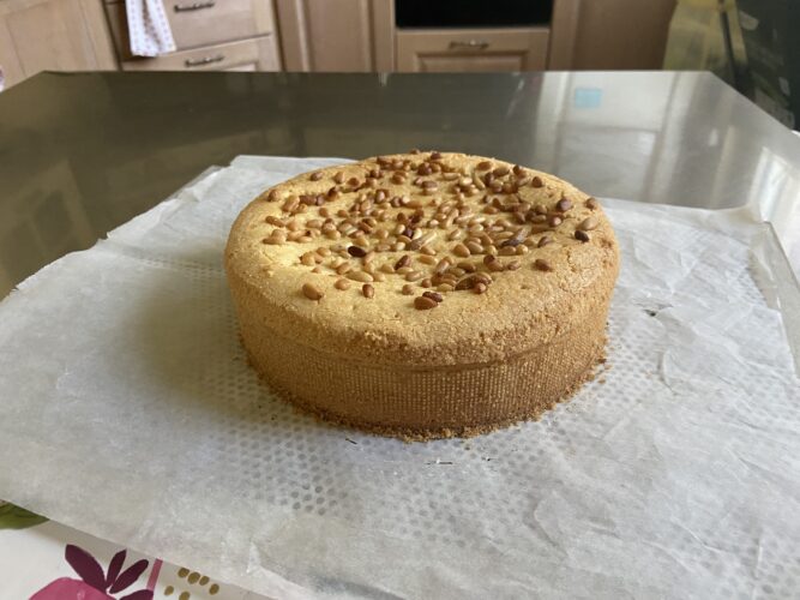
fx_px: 601
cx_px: 400
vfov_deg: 53.0
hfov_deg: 67.3
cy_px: 300
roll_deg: +2.0
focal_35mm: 26
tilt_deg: -35.3
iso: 250
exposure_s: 1/60
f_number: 1.8
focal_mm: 4.25
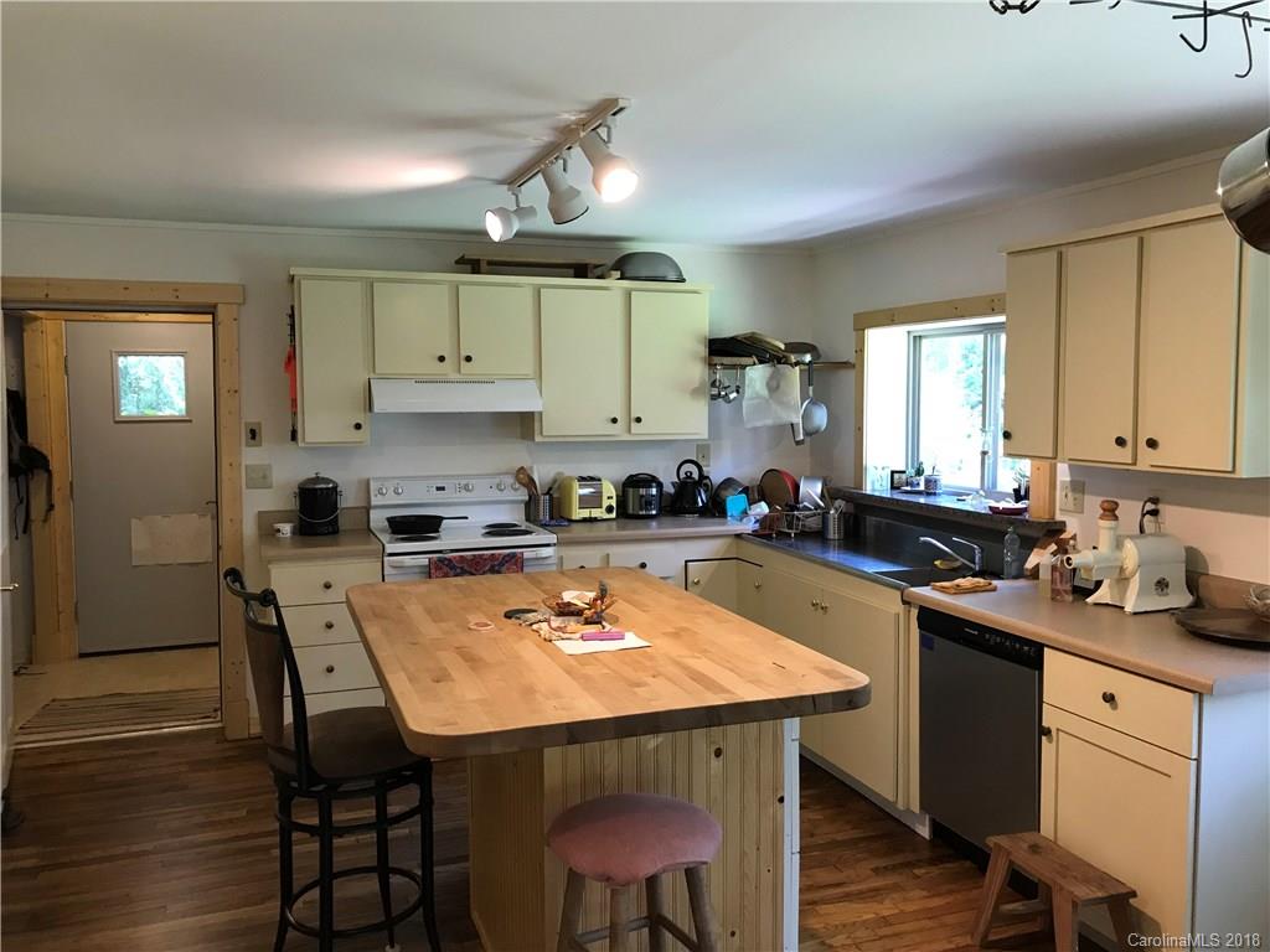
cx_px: 635
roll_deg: +0.7
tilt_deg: -4.8
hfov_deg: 63.4
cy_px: 476
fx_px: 1027
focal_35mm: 28
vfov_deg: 49.7
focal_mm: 3.99
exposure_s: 1/17
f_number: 1.8
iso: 40
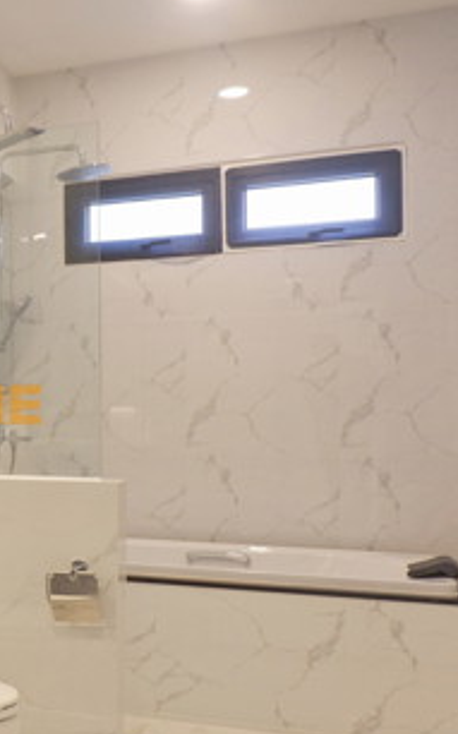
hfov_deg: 22.0
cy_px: 422
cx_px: -242
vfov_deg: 41.7
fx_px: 960
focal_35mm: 48
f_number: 3.5
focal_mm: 16
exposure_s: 1/45
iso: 200
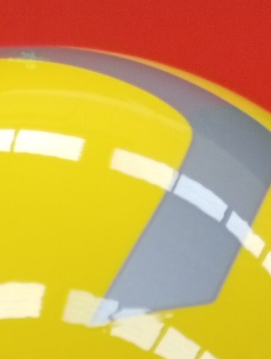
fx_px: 1249
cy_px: 766
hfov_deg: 12.2
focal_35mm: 120
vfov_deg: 13.5
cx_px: -23
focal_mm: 3.98
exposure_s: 1/33.3
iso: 273
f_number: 1.8
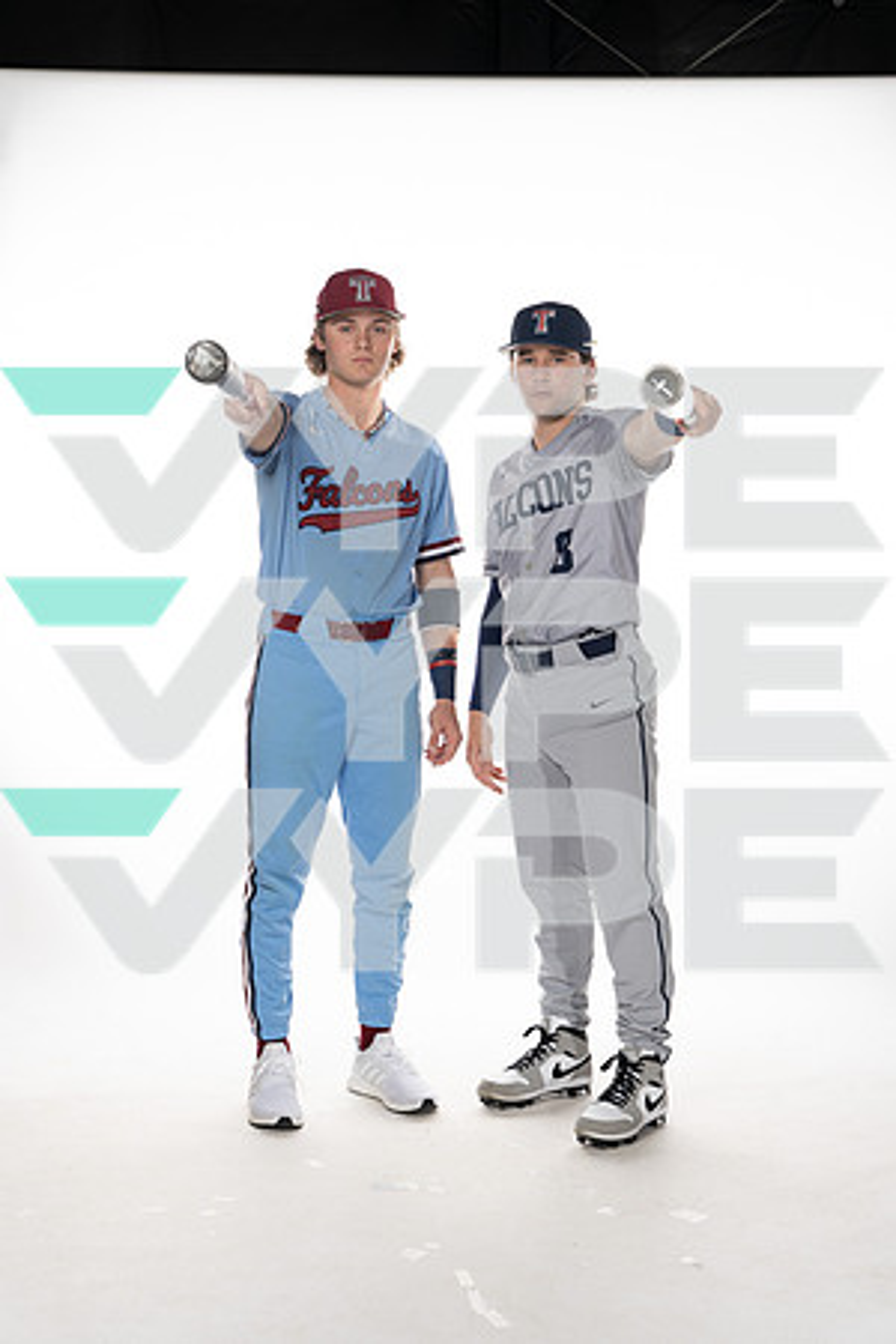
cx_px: 448
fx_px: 1904
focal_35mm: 51
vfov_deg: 38.9
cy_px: 672
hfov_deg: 26.5
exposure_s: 1/250
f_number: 6.3
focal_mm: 51
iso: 400
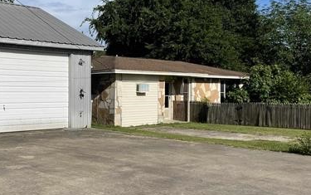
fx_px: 399
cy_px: 85
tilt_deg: +0.0
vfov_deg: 27.4
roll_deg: -0.6
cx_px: 75
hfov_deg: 41.3
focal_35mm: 47
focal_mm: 5.1
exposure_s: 1/6993
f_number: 1.6
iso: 32
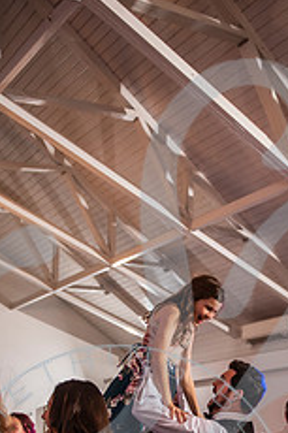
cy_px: 377
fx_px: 565
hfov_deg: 28.3
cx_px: 203
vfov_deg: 39.4
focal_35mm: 47
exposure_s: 1/125
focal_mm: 24
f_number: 2.8
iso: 1000
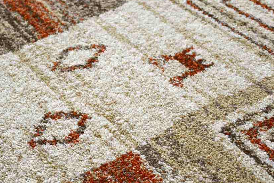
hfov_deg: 27.7
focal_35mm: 73
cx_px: 121
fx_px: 556
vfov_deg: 18.7
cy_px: 94
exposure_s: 1/250
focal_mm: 27
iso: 800
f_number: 4
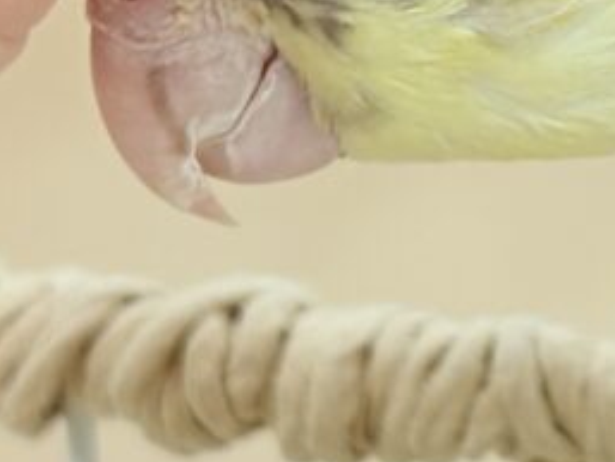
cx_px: 854
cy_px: -115
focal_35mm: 243
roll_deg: +2.1
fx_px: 4319
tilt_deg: -16.8
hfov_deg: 8.0
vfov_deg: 6.1
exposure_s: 1/50
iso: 50
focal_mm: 5.96
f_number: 1.6
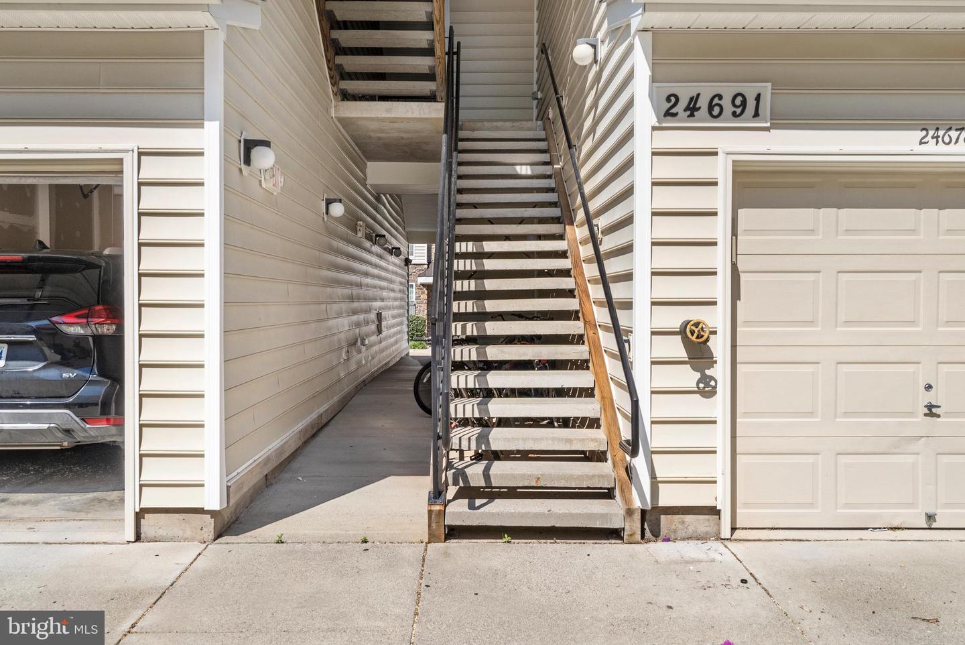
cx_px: 482
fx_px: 805
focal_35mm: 30
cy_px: 322
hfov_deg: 61.9
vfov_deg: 43.7
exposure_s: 1/320
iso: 1250
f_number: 8
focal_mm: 30
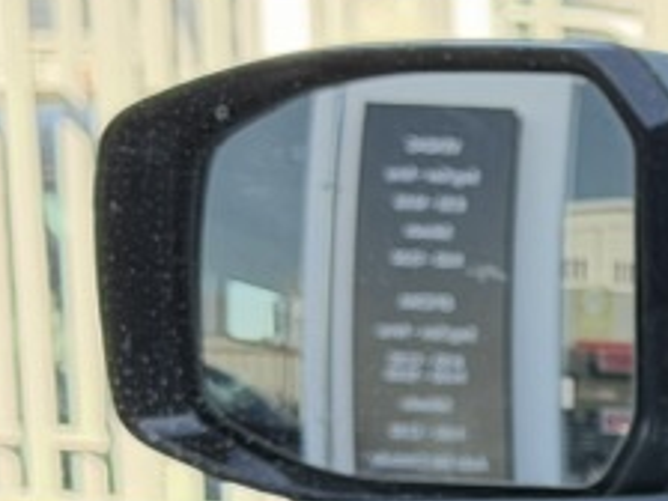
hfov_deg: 8.4
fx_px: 4226
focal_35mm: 219
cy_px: 862
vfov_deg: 6.6
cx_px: 1491
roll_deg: +0.1
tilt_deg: -11.1
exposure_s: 1/309
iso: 80
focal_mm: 6.76
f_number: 1.78
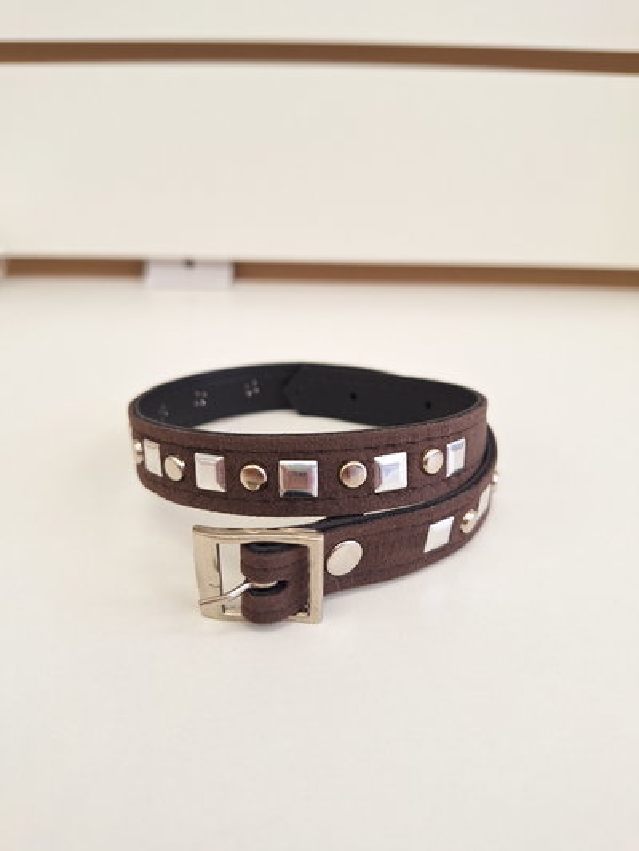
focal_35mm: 23
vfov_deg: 73.9
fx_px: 566
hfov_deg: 58.9
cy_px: 426
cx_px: 320
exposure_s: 1/100
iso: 64
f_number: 1.8
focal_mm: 5.54
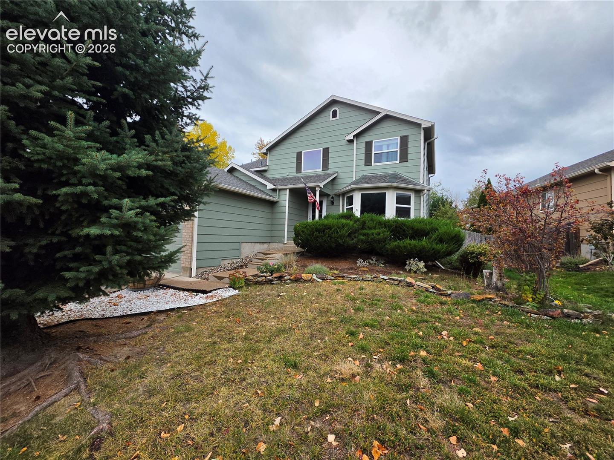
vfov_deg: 89.9
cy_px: 230
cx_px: 307
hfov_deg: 106.2
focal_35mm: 13
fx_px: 231
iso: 32
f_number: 1.9
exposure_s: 1/489
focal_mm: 2.2
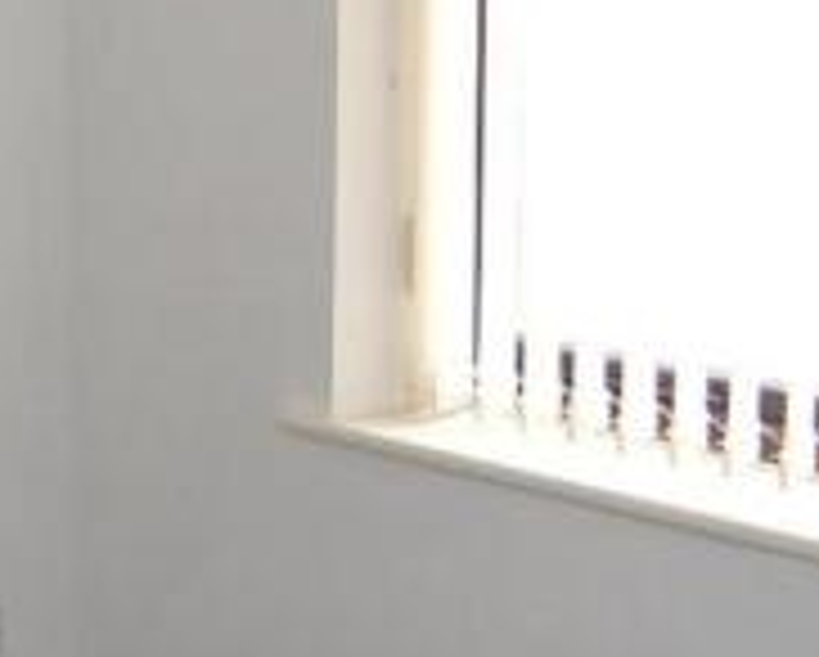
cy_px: 279
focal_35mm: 91
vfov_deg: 16.9
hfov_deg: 20.1
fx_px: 2208
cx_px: -86
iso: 400
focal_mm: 18
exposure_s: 1/125
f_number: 3.5
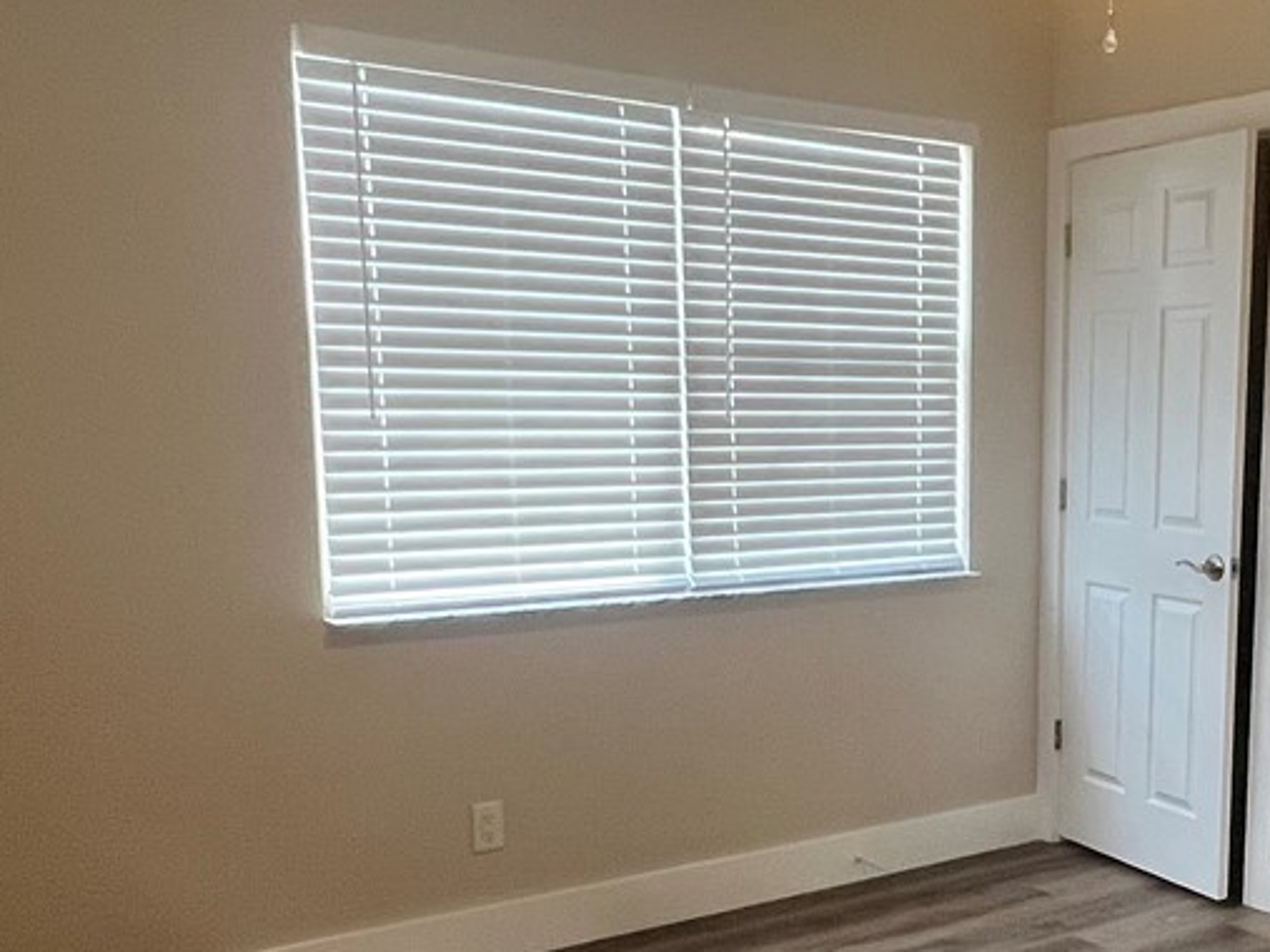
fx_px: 1504
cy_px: 674
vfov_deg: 34.6
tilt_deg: -7.0
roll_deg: +0.2
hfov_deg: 44.0
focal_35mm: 41
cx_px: 984
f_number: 1.8
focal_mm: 1.57
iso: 200
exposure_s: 1/120
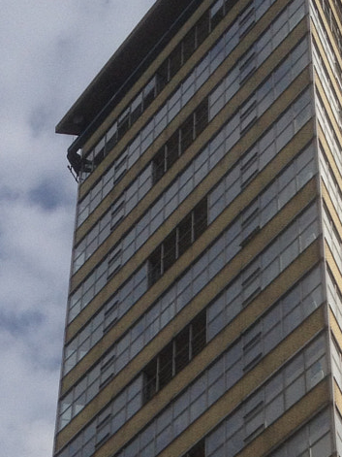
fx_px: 1568
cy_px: 588
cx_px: 256
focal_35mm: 119
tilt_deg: +38.1
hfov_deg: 12.4
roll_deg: +1.2
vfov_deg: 15.8
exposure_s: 1/3247
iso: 50
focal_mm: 4.28
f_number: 2.4
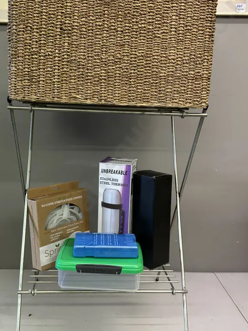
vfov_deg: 54.0
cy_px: 170
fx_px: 325
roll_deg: -1.7
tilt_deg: -11.5
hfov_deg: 41.7
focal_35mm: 34
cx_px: 110
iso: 160
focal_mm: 6.86
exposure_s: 1/100
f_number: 1.78
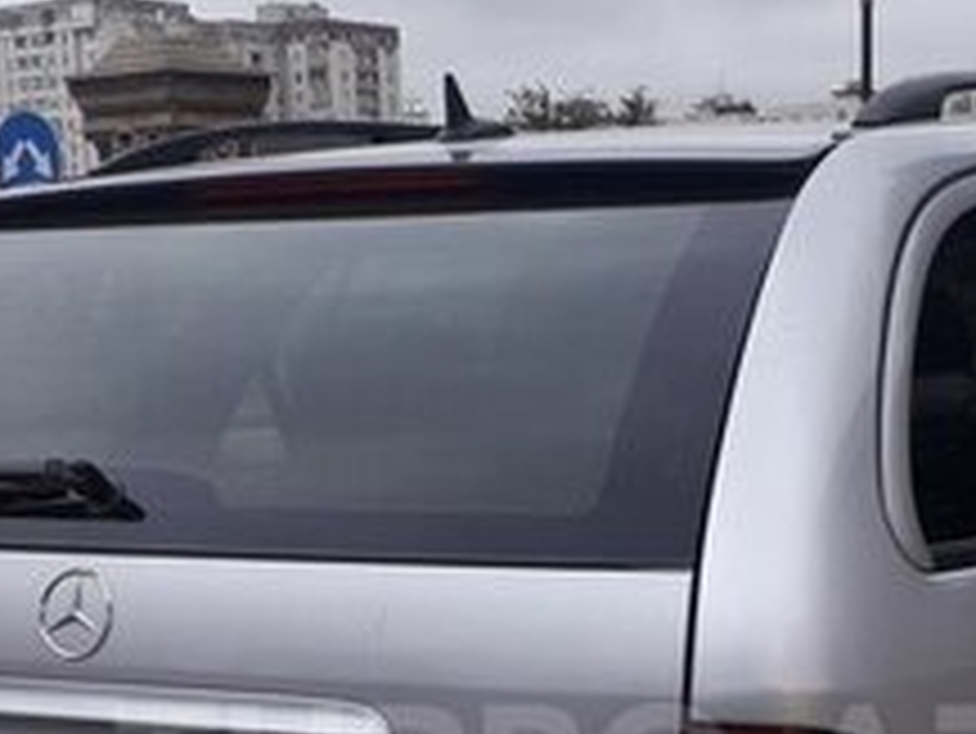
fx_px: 2313
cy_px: 772
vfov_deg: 17.5
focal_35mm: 82
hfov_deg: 23.8
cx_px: 576
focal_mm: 3.6
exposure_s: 1/100
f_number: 1.9
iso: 40
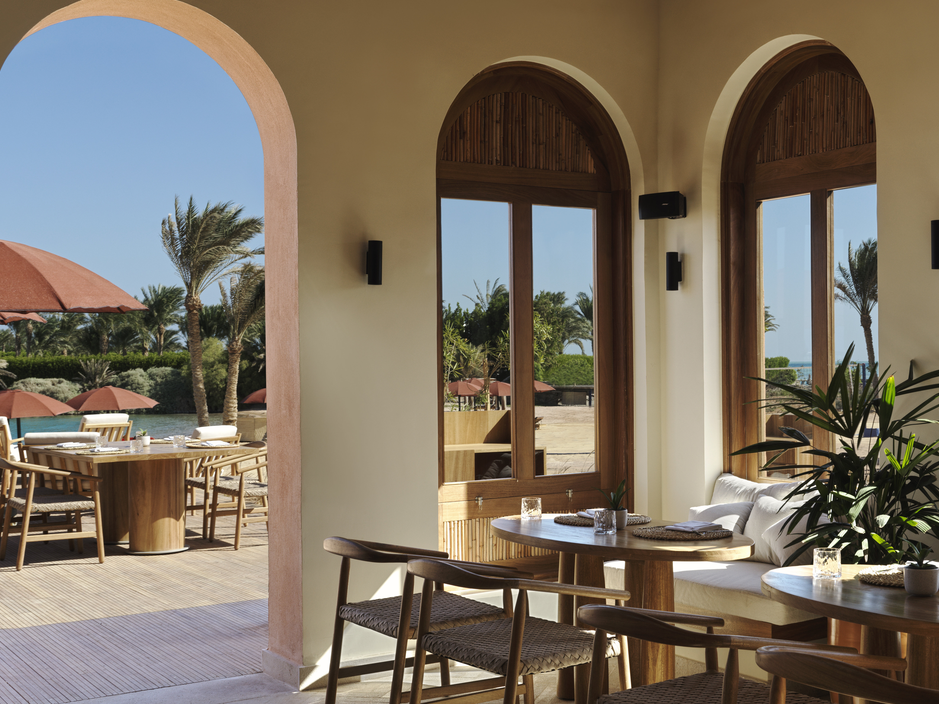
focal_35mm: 48
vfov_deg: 30.3
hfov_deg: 38.9
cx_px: 665
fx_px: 1302
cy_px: 364
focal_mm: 38
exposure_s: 1/45
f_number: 11
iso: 200
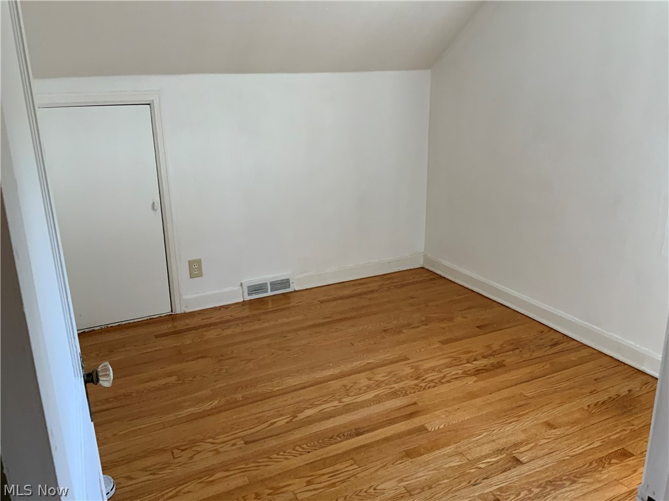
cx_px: 334
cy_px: 250
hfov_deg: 61.7
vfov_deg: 48.2
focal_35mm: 29
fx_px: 560
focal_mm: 3
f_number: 1.8
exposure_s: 1/60
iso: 100
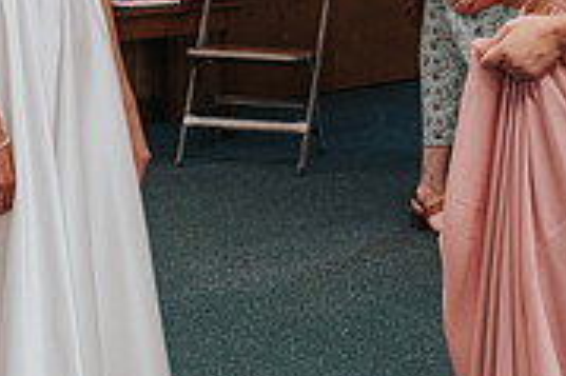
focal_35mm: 122
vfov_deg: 11.0
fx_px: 1916
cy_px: -67
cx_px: 405
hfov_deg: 16.7
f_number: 3.2
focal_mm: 35
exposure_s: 1/125
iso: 1000
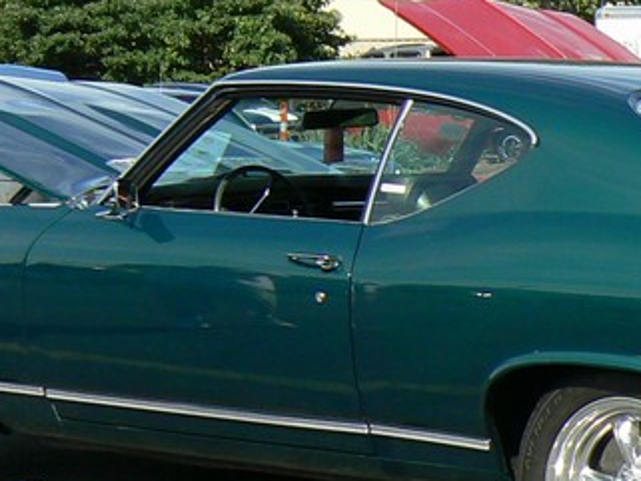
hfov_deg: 17.4
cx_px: 527
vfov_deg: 13.2
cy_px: 238
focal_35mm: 112
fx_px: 2075
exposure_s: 1/500
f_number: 5.6
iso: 80
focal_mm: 6
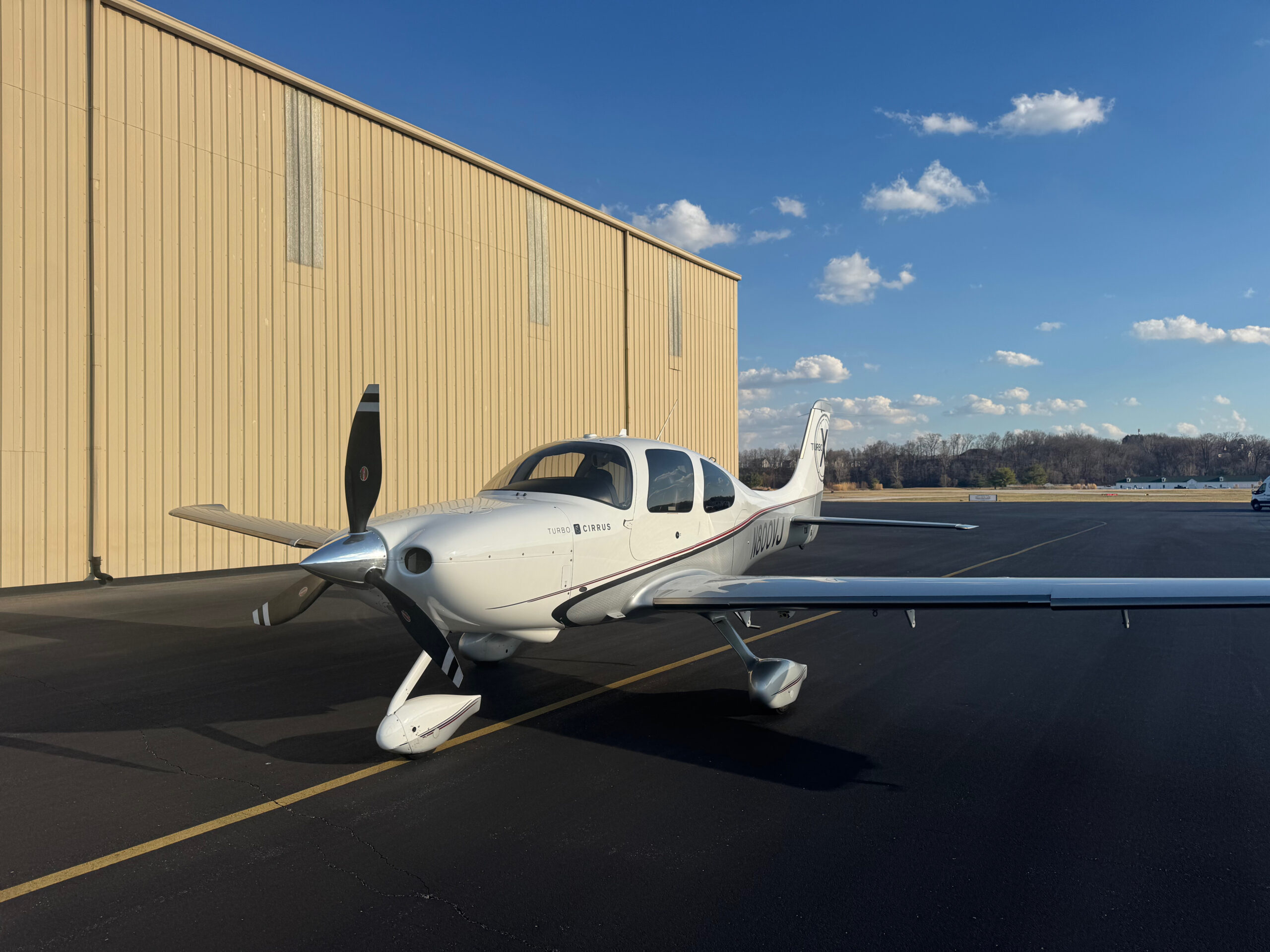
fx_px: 881
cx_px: 635
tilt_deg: +0.1
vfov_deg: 56.8
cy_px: 476
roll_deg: +0.0
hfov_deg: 71.6
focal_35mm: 24
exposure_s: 1/6410
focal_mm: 6.76
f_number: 1.78
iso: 80
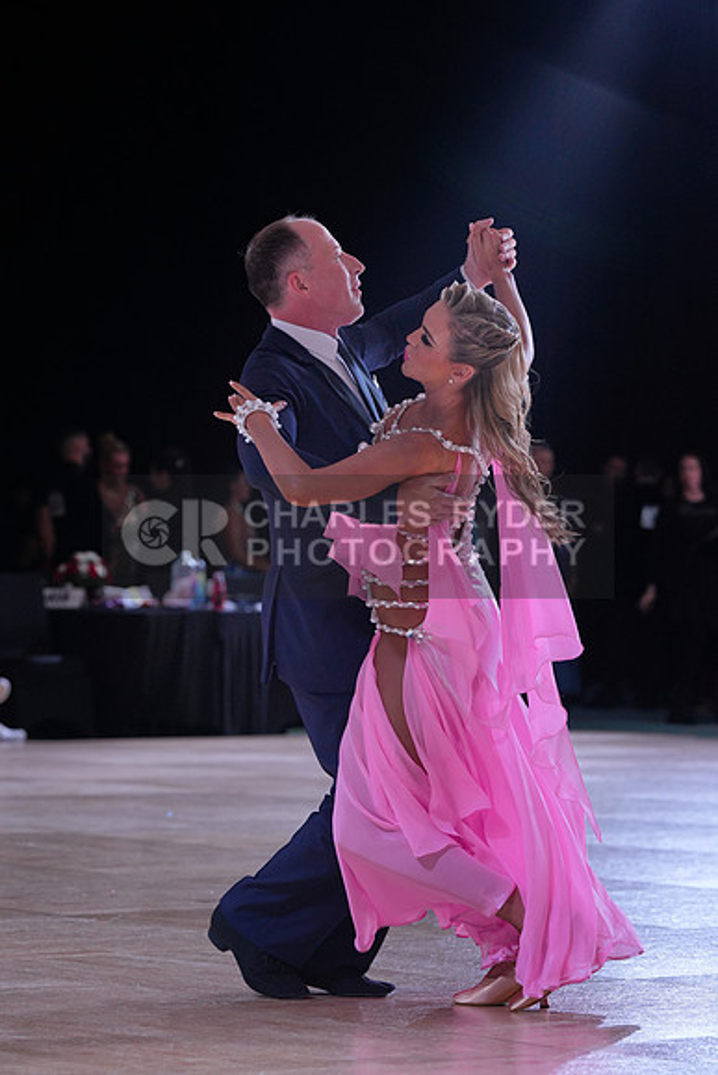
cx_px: 359
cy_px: 538
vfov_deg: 12.9
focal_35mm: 159
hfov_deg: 8.6
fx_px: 4754
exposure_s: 1/400
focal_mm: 159
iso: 1250
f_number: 5.6
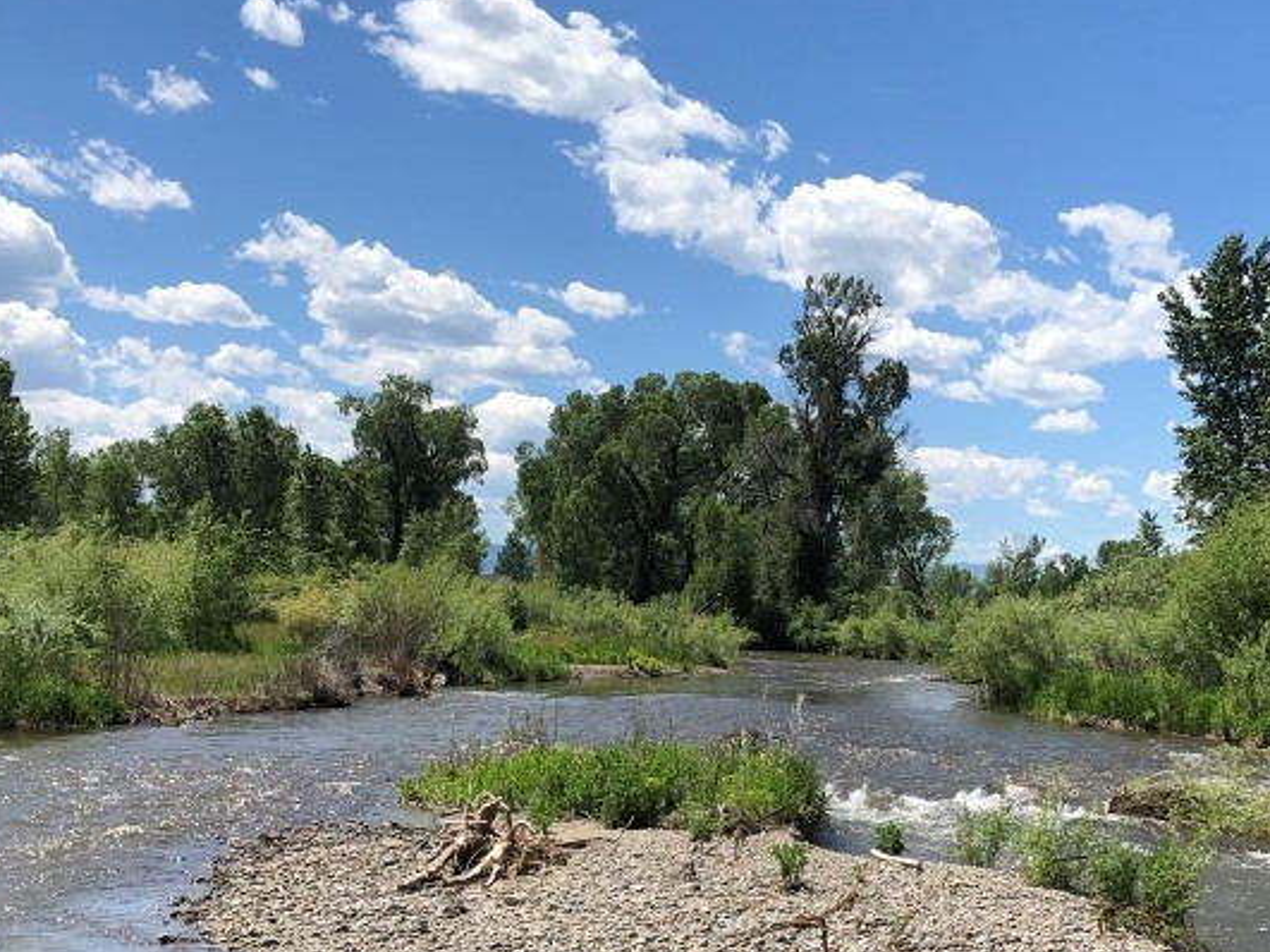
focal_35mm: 54
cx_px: 737
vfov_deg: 26.7
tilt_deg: +0.2
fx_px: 1981
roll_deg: -0.4
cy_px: 713
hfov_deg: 35.5
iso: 20
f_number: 1.8
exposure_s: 1/2288
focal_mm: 3.99
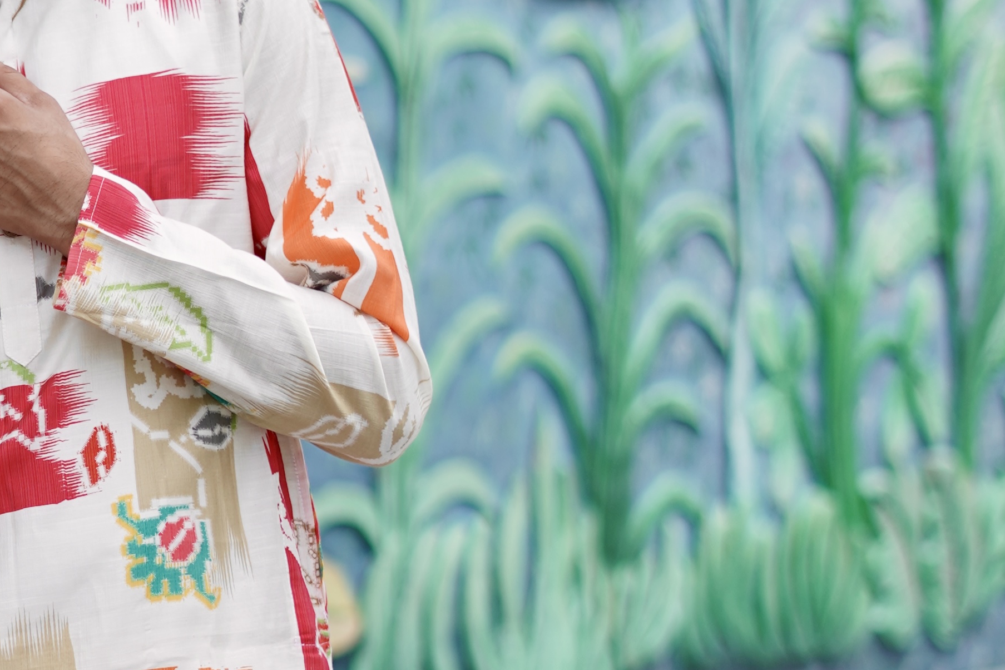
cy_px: 547
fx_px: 4634
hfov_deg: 12.2
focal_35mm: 166
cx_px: 3
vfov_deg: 8.3
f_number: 2
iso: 100
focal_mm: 50
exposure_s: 1/2000
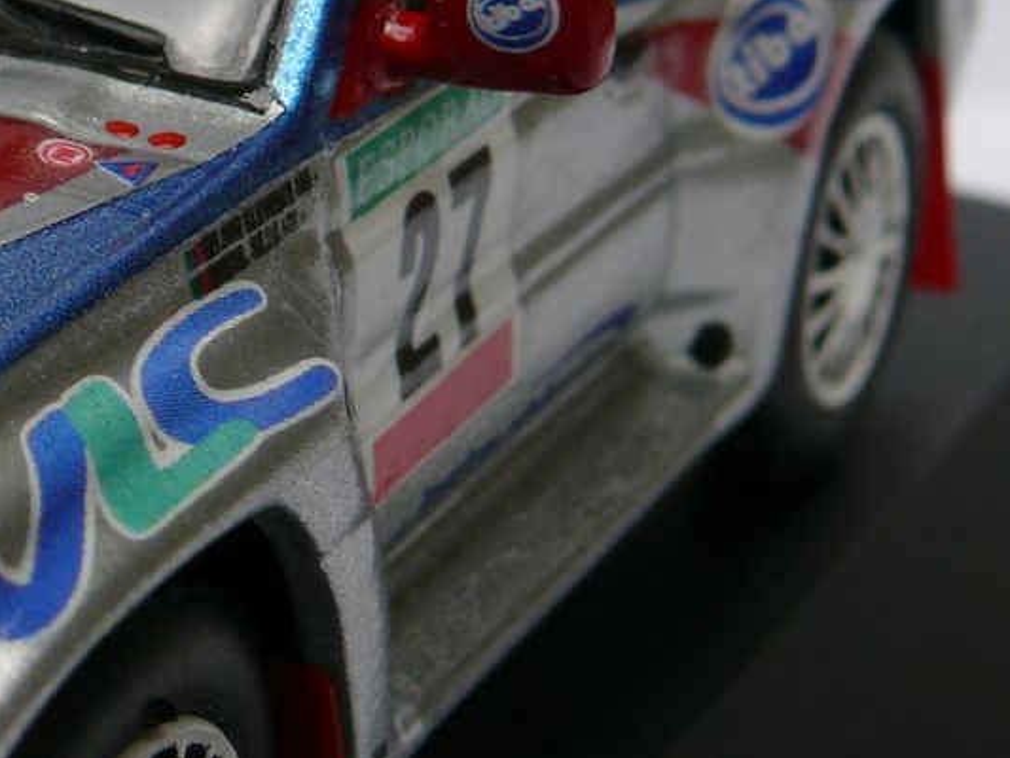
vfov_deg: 14.1
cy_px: 224
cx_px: -246
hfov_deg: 17.7
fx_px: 3064
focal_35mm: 105
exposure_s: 1/125
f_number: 4
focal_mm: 7.4
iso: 100
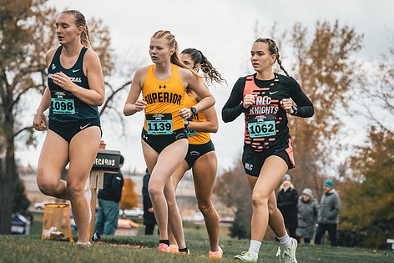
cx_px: 187
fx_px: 2365
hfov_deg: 9.5
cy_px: 121
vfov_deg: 6.4
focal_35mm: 216
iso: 400
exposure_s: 1/800
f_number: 6.3
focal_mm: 174
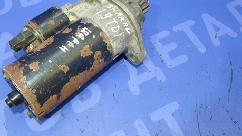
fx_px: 244
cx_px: 86
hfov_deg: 52.0
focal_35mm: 38
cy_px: 36
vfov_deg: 30.7
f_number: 2
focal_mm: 4.6
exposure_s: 1/33
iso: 400
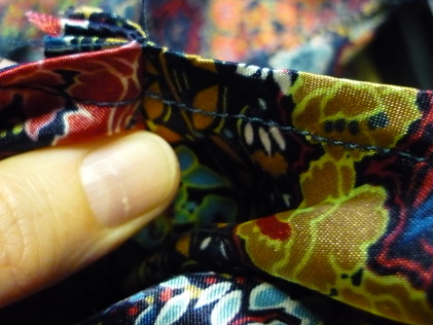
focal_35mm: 47
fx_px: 588
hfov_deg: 40.2
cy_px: 123
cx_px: 169
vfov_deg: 30.8
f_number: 2.8
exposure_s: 1/40
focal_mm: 5.5
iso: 800
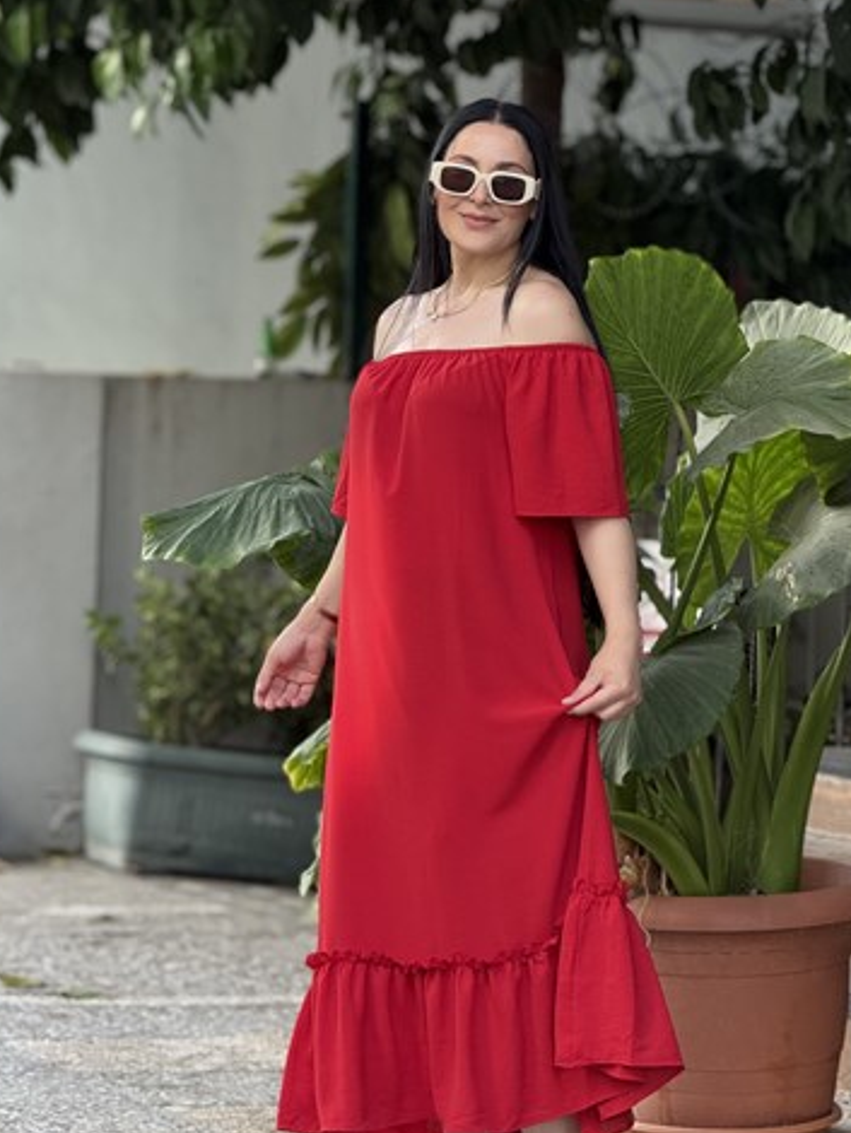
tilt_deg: -2.1
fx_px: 4454
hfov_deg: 10.9
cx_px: 446
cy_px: 575
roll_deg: -2.5
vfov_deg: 14.5
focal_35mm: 136
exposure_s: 1/99
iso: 160
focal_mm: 15.66
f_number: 2.8
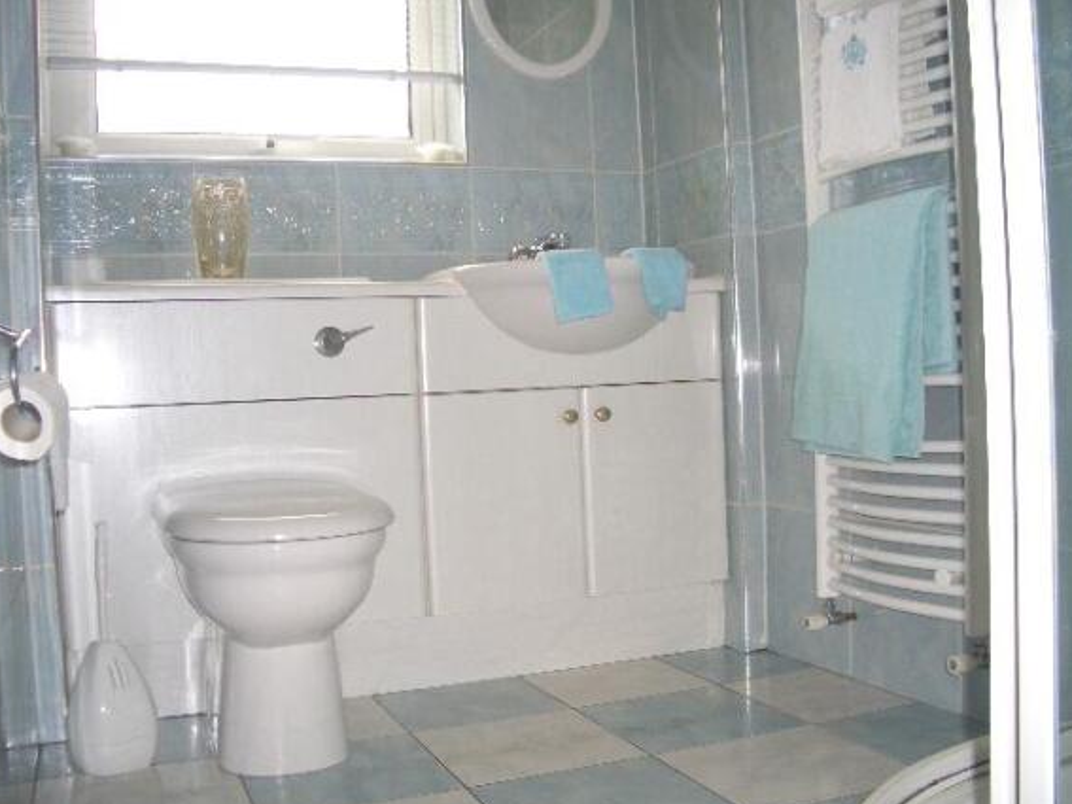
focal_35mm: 36
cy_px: 410
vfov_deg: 39.6
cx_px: 530
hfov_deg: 51.4
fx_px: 1115
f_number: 2.6
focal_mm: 5.8
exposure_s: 1/60
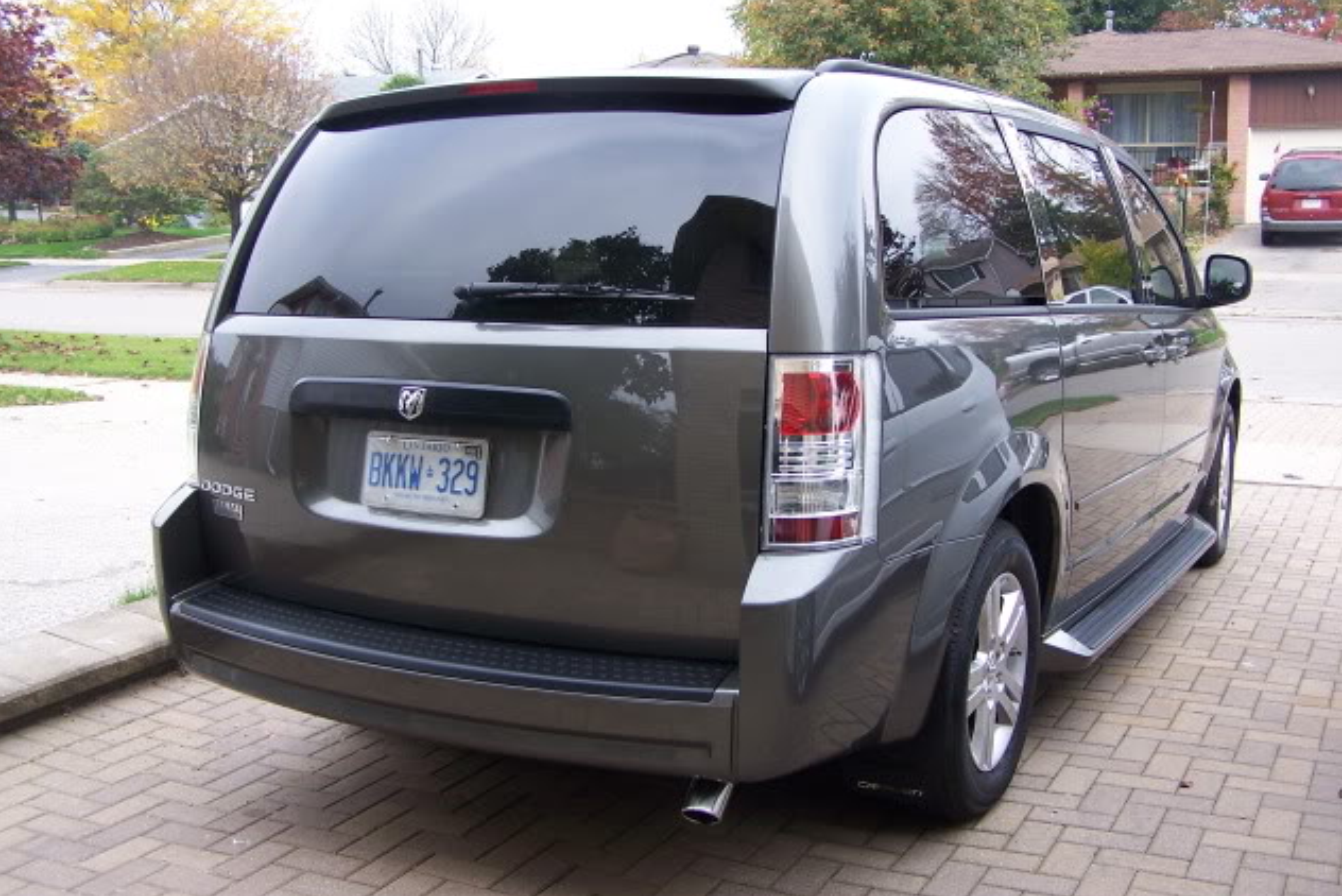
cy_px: 435
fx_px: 1492
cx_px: 673
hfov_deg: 48.4
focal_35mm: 40
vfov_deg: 33.4
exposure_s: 1/125
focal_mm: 6.3
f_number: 2.8
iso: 80
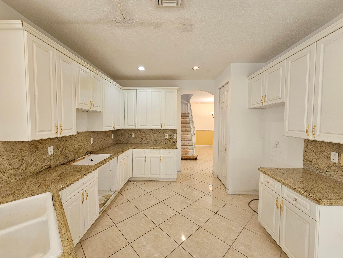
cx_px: 172
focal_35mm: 13
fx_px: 129
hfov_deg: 106.2
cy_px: 129
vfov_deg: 89.9
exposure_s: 1/60
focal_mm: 2.2
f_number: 2.2
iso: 160
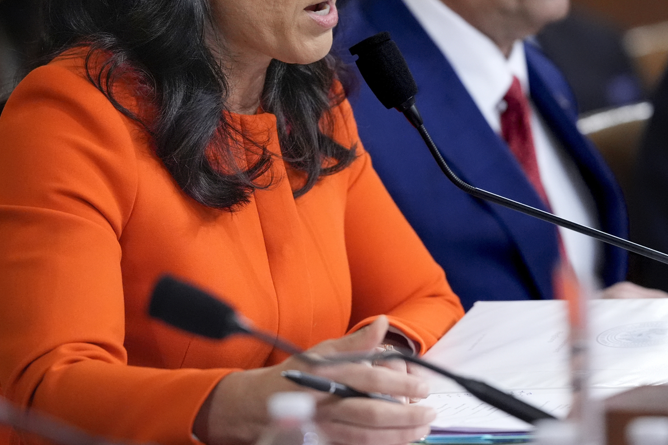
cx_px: 381
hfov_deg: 4.0
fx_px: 9554
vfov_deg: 2.7
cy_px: 71
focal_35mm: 515
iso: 6400
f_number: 3.5
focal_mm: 300
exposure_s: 1/400
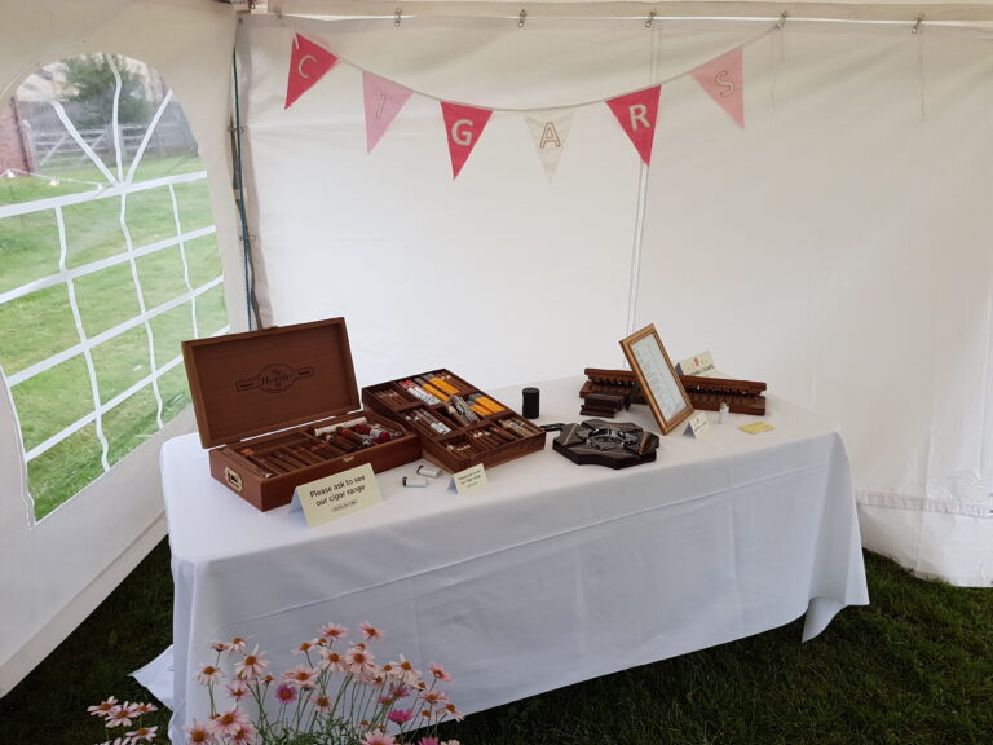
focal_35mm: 26
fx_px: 746
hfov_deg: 67.3
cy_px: 372
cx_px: 496
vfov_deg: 53.1
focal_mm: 4.2
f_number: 1.7
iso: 40
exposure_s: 1/50
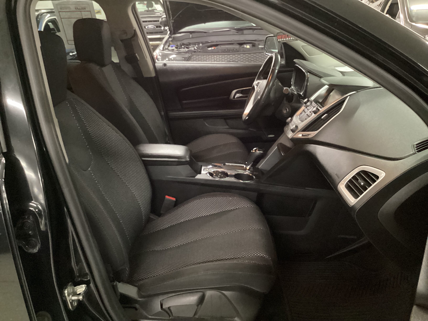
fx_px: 383
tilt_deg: -23.1
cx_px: 214
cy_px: 160
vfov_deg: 45.4
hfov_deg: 58.4
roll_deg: +1.7
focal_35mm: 31
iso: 640
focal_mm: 3.3
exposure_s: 1/24
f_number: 2.4
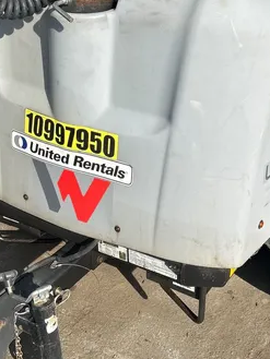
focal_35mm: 58
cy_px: 136
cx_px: 150
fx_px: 603
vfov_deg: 33.1
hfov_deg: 25.2
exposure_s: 1/3704
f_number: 1.5
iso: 50
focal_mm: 5.7
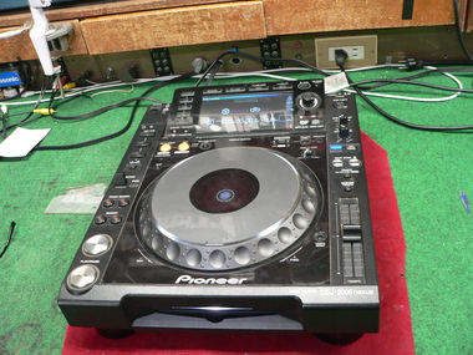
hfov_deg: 51.4
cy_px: 178
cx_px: 236
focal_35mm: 36
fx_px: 492
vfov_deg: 39.7
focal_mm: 6
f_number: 2.8
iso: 200
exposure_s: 1/8
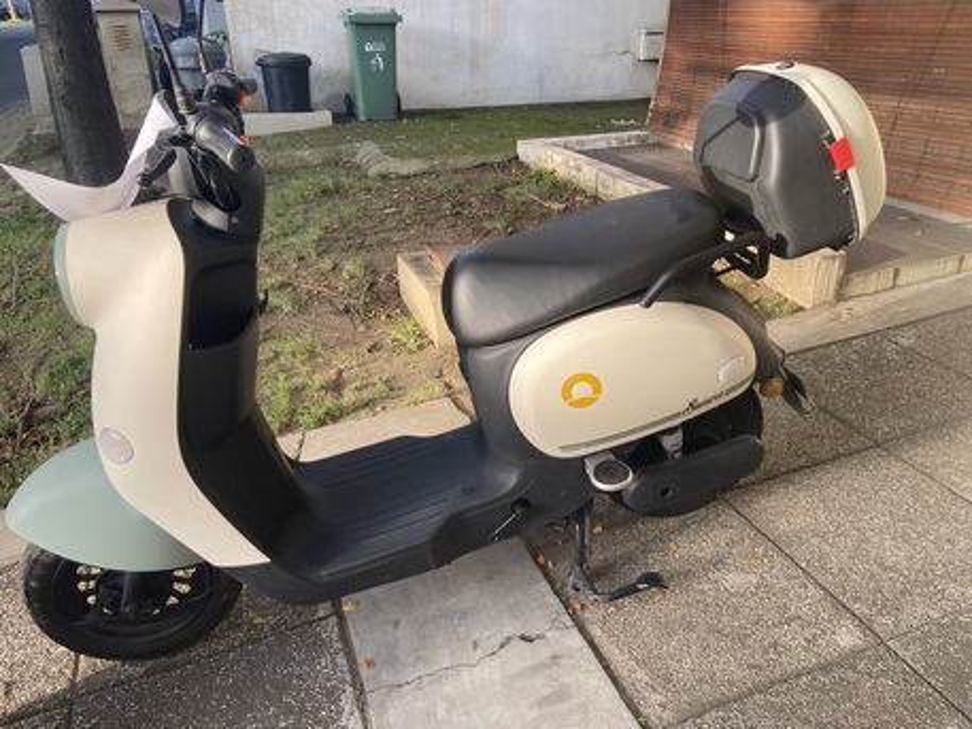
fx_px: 730
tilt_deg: -26.6
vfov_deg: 53.1
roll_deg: +0.6
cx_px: 486
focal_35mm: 26
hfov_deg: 67.3
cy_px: 364
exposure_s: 1/122
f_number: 1.8
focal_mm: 4.25
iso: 32
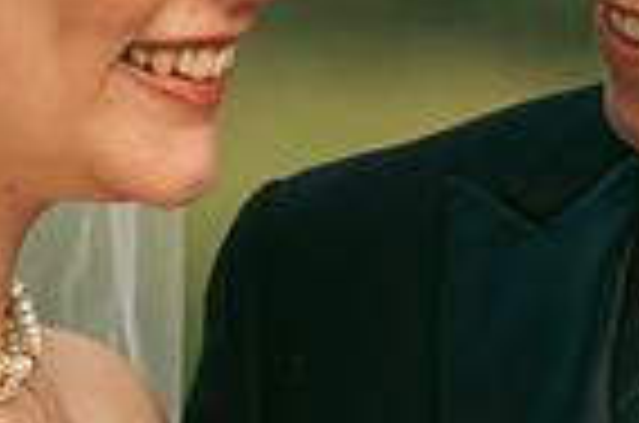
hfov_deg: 4.5
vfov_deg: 3.0
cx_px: 320
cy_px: 182
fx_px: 8129
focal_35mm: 459
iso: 320
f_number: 3.5
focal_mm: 112
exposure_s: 1/200
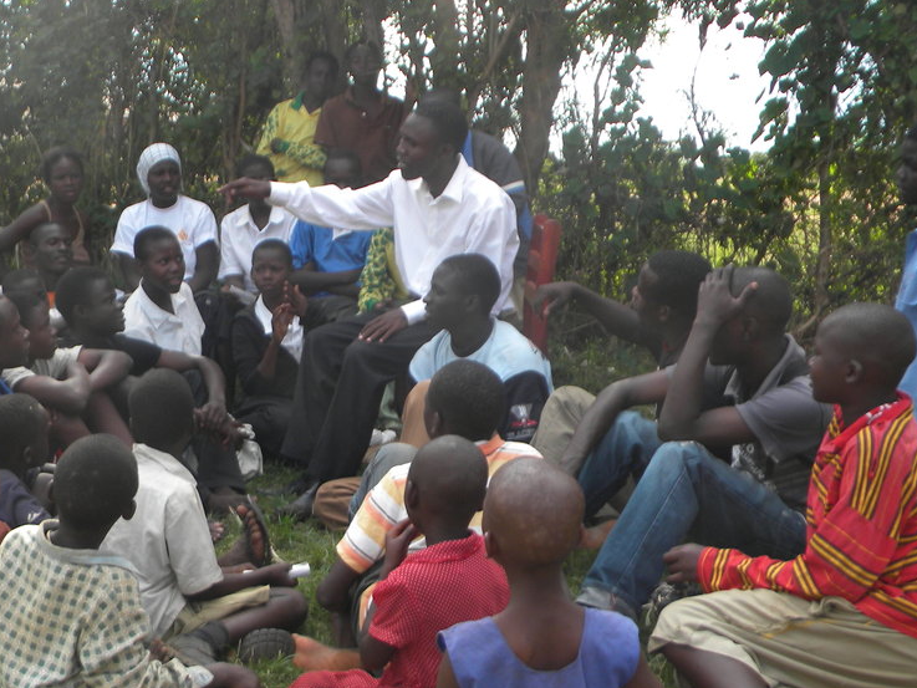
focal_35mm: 50
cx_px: 309
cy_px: 335
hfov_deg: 37.8
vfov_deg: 29.1
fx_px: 1325
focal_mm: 6.4
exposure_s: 1/187
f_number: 3.7
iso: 80
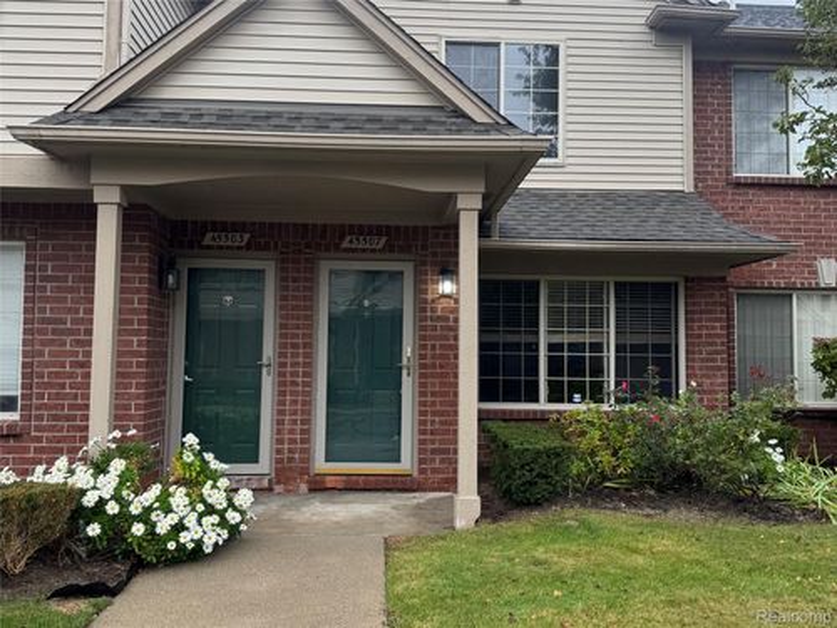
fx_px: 580
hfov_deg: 71.6
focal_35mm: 24
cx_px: 418
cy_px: 314
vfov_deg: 56.8
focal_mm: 6.76
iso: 80
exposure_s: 1/239
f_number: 1.78
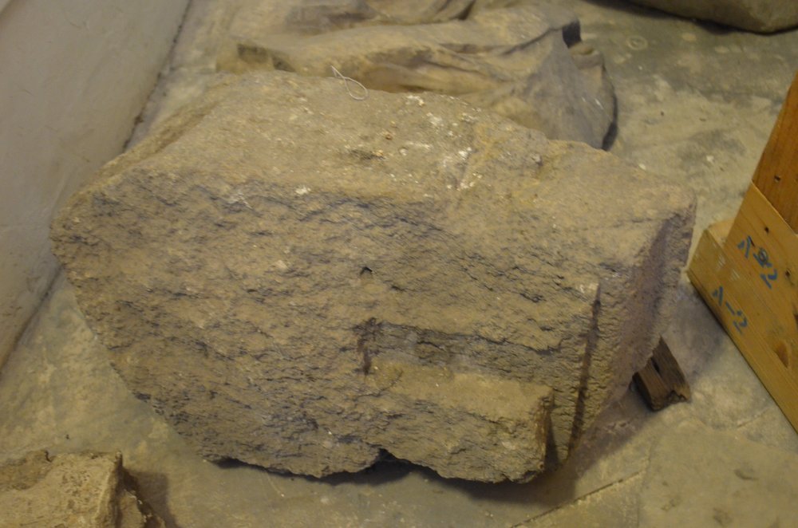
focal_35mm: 36
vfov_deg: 36.7
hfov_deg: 53.2
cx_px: 399
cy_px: 264
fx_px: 796
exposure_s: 1/6
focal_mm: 24
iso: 3200
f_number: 4
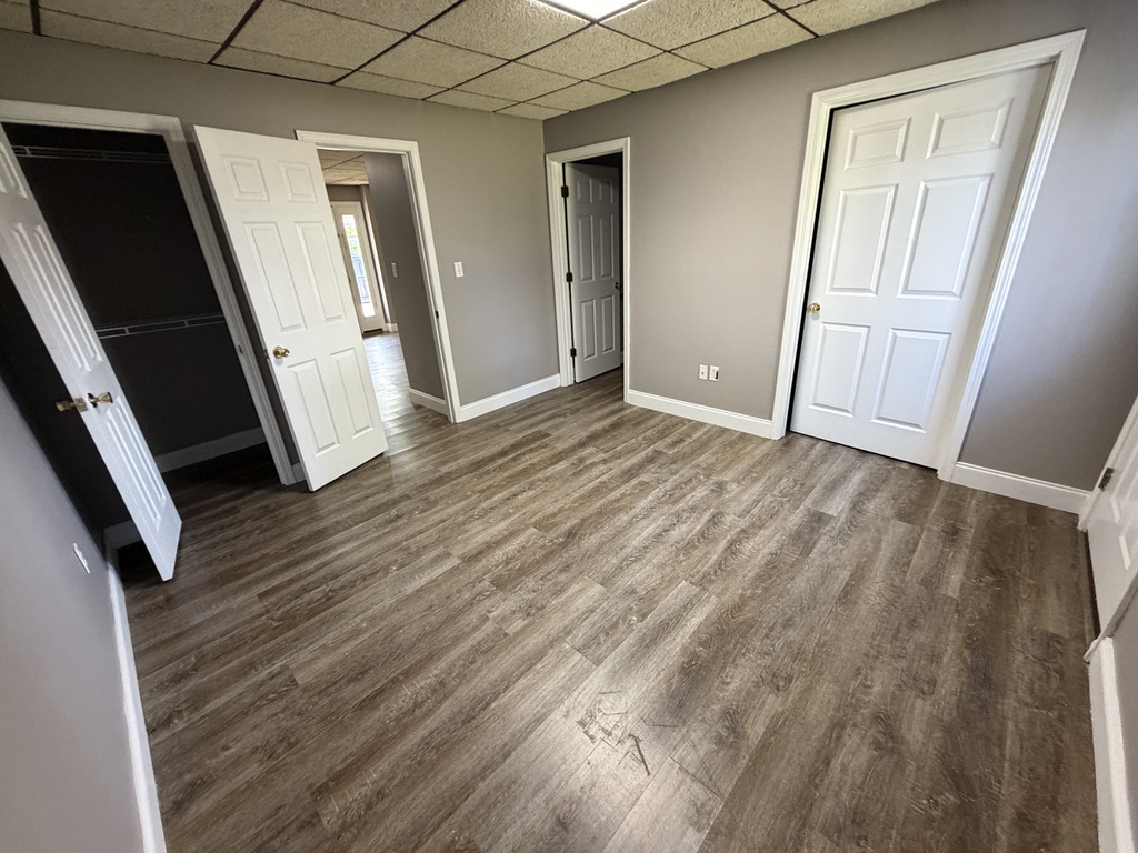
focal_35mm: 14
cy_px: 426
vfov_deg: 85.7
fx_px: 460
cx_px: 569
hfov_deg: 102.1
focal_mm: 2.22
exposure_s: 1/60
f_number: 2.2
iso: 320
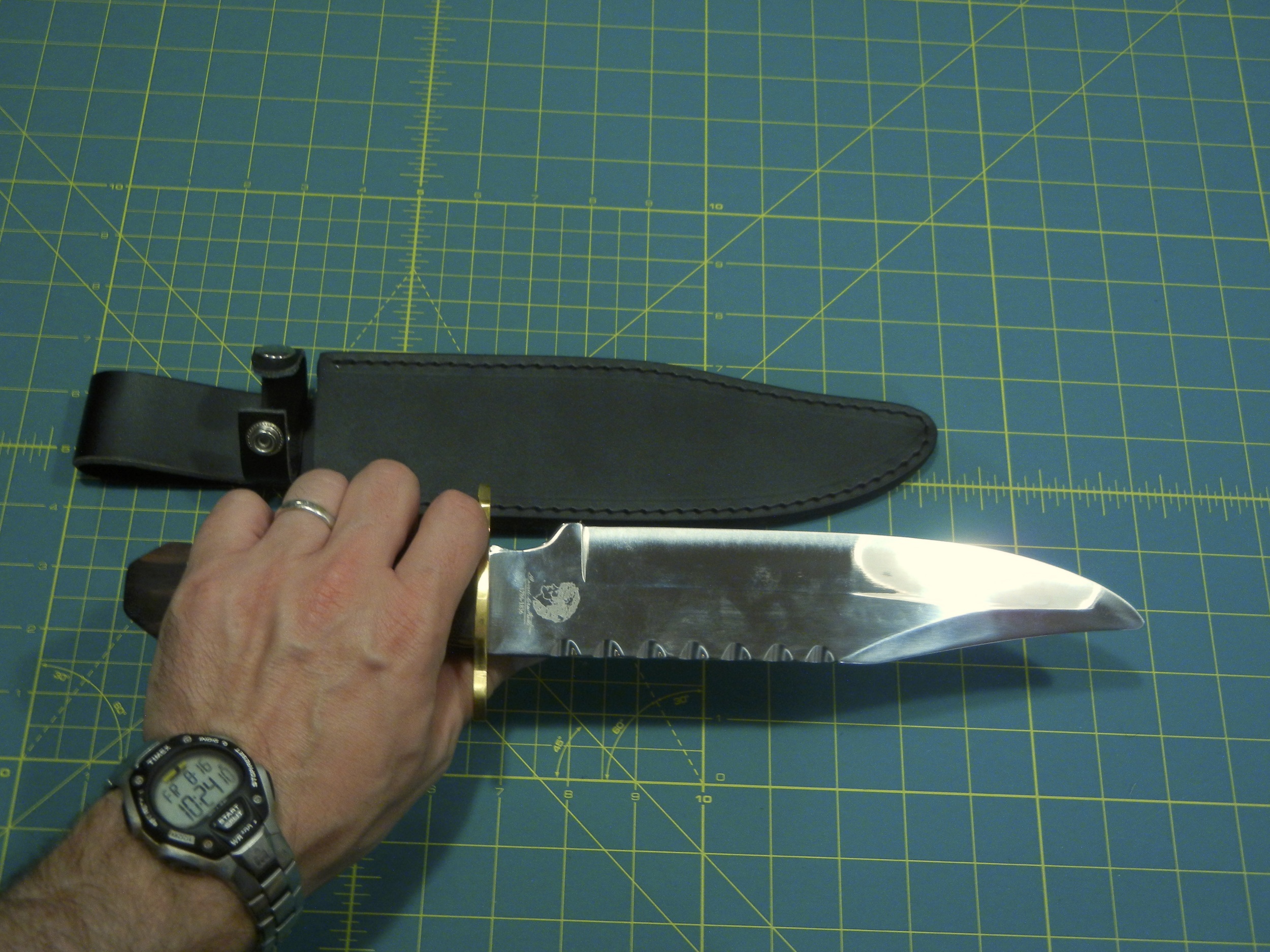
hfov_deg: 47.9
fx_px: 1431
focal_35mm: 39
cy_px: 476
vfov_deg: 36.8
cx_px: 635
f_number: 3.7
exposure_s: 1/17
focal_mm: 7.1
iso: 400
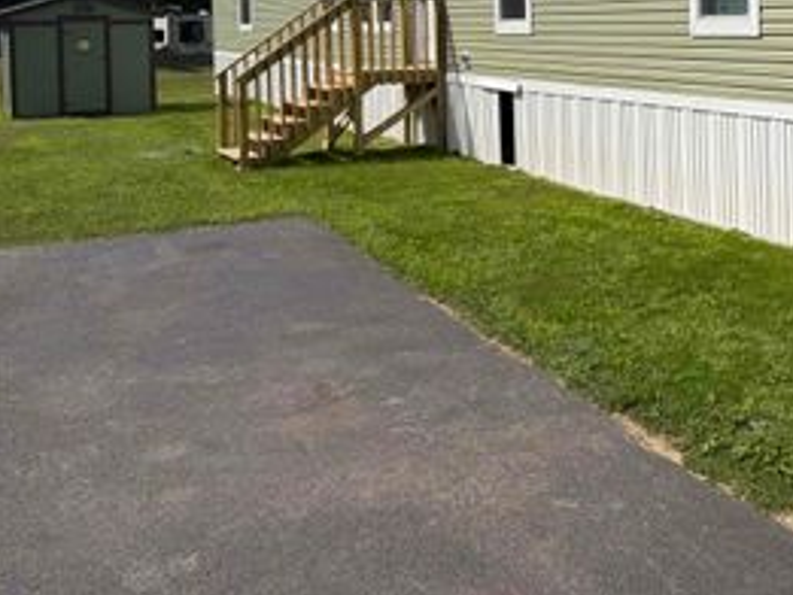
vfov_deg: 30.1
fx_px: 1054
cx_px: 702
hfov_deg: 38.6
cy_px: 50
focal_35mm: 46
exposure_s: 1/6711
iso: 80
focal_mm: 6.76
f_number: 1.78
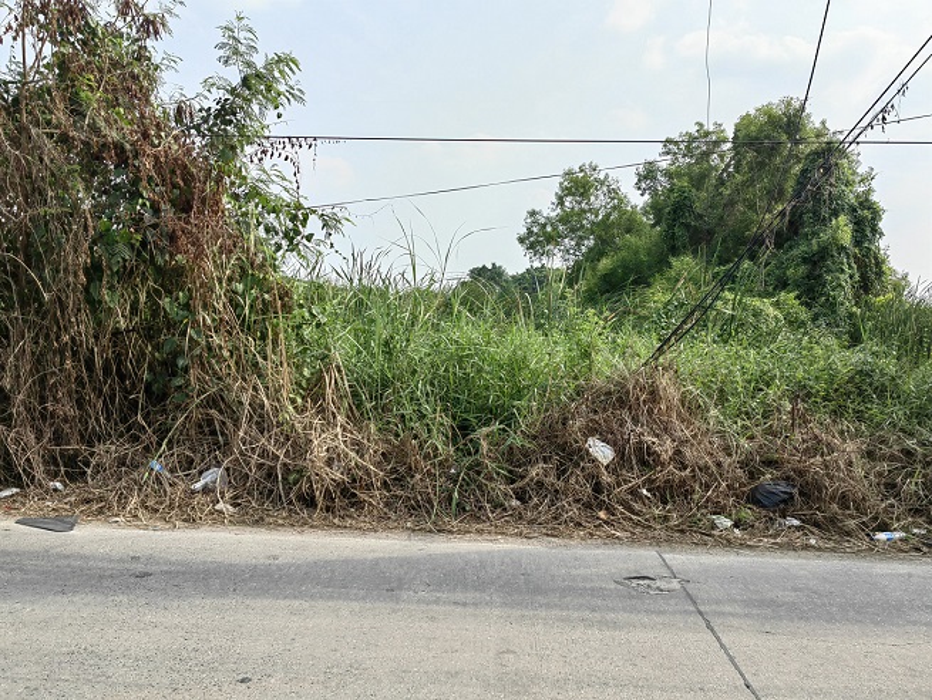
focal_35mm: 27
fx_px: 727
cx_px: 466
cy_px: 350
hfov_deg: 65.3
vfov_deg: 51.4
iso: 50
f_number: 1.8
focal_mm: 5.54
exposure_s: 1/3460
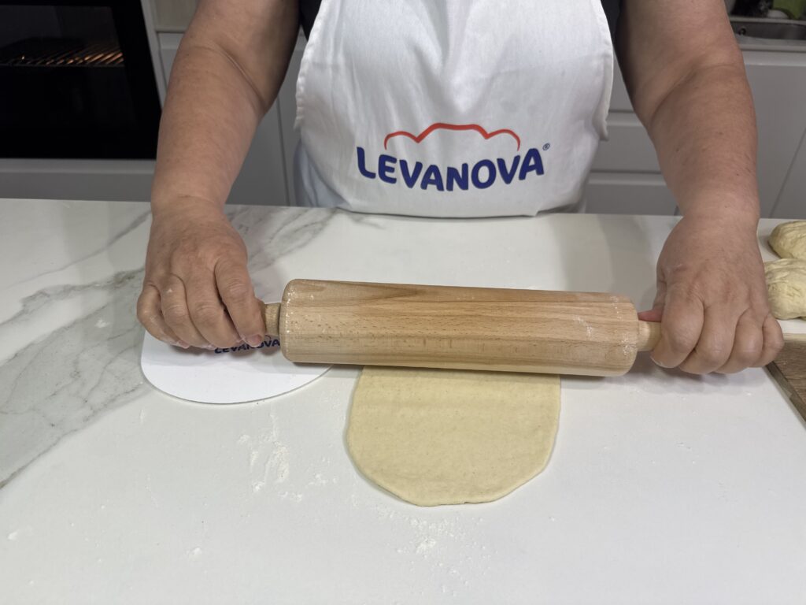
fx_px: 559
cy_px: 302
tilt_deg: -33.7
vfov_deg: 56.8
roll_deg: -0.7
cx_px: 403
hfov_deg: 71.6
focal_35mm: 24
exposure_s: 1/121
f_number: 1.78
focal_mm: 6.76
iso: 64
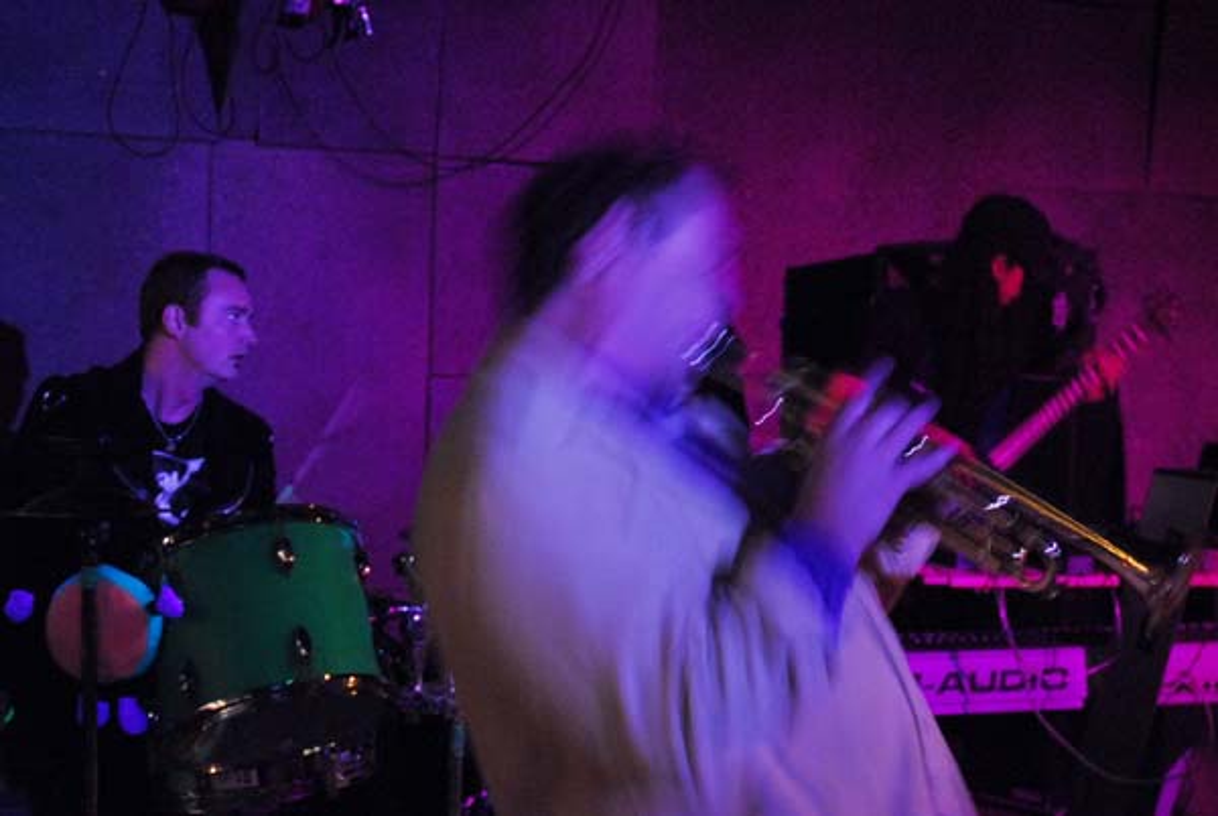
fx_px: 1372
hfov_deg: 47.9
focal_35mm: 40
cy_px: 408
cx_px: 609
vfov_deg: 33.1
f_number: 3.8
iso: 1600
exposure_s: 1/5
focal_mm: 27
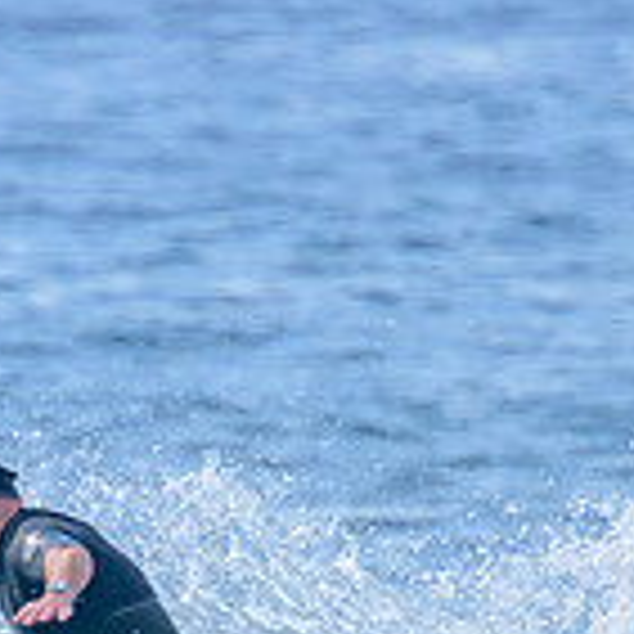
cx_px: 9
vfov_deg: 0.6
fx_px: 57792
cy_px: 785
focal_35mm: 2789
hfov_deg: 0.6
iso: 1100
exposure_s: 1/2000
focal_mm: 800
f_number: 11
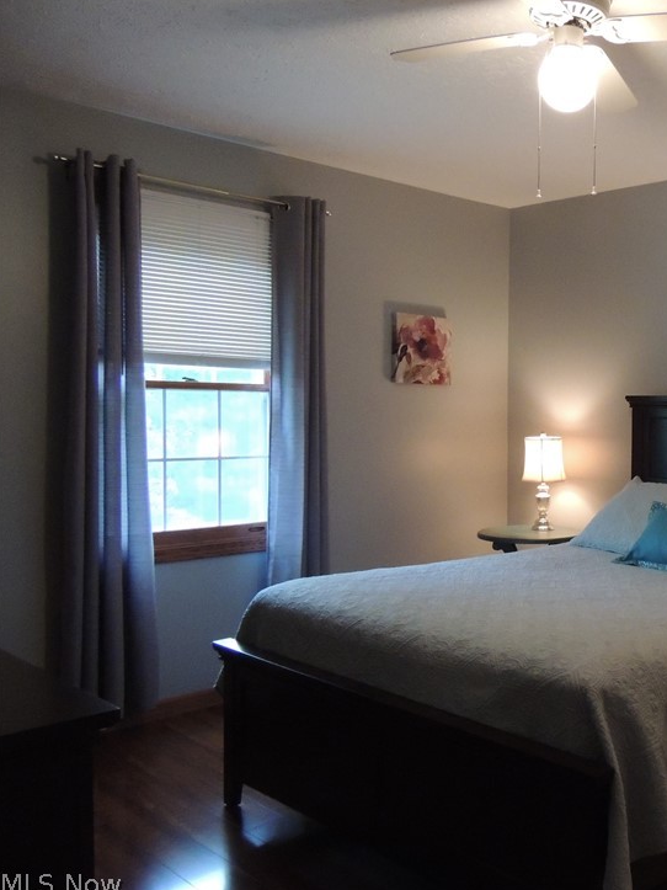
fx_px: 874
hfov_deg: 38.4
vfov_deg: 54.0
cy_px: 432
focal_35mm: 34
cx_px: 624
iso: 900
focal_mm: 4.3
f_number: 3
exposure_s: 1/60
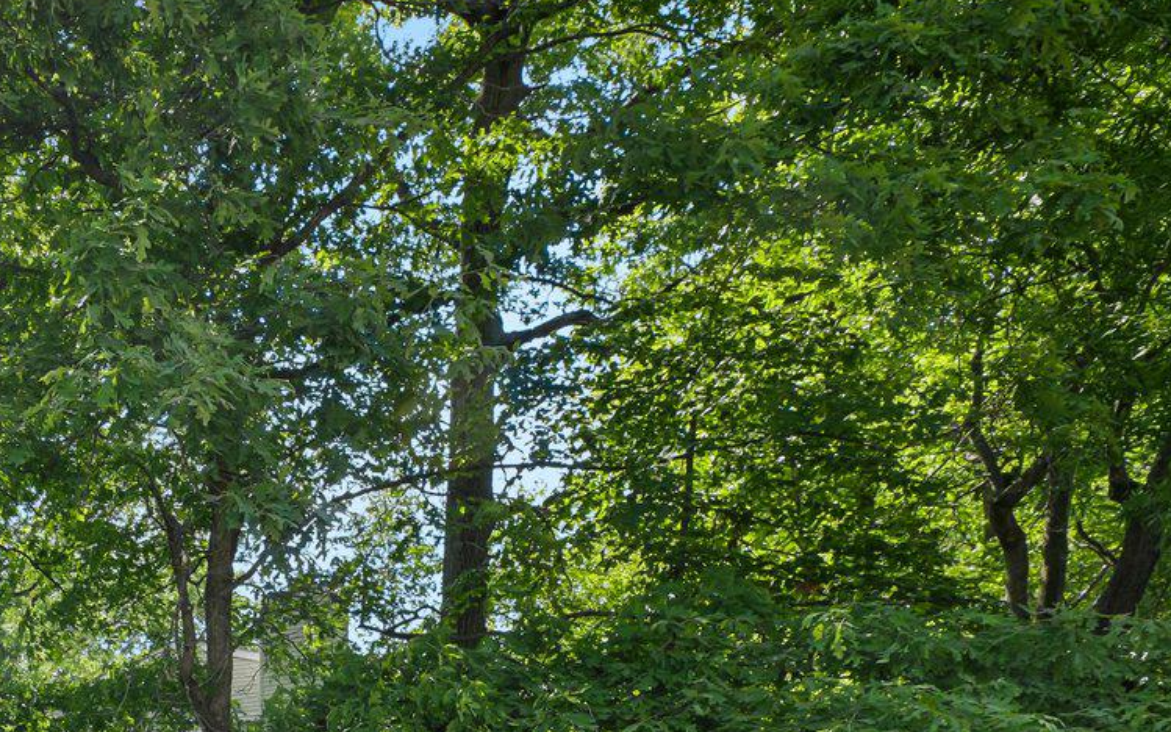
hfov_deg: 35.0
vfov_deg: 27.7
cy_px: 928
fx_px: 1245
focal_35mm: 39
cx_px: -352
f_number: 8
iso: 100
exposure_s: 1/80
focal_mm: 14
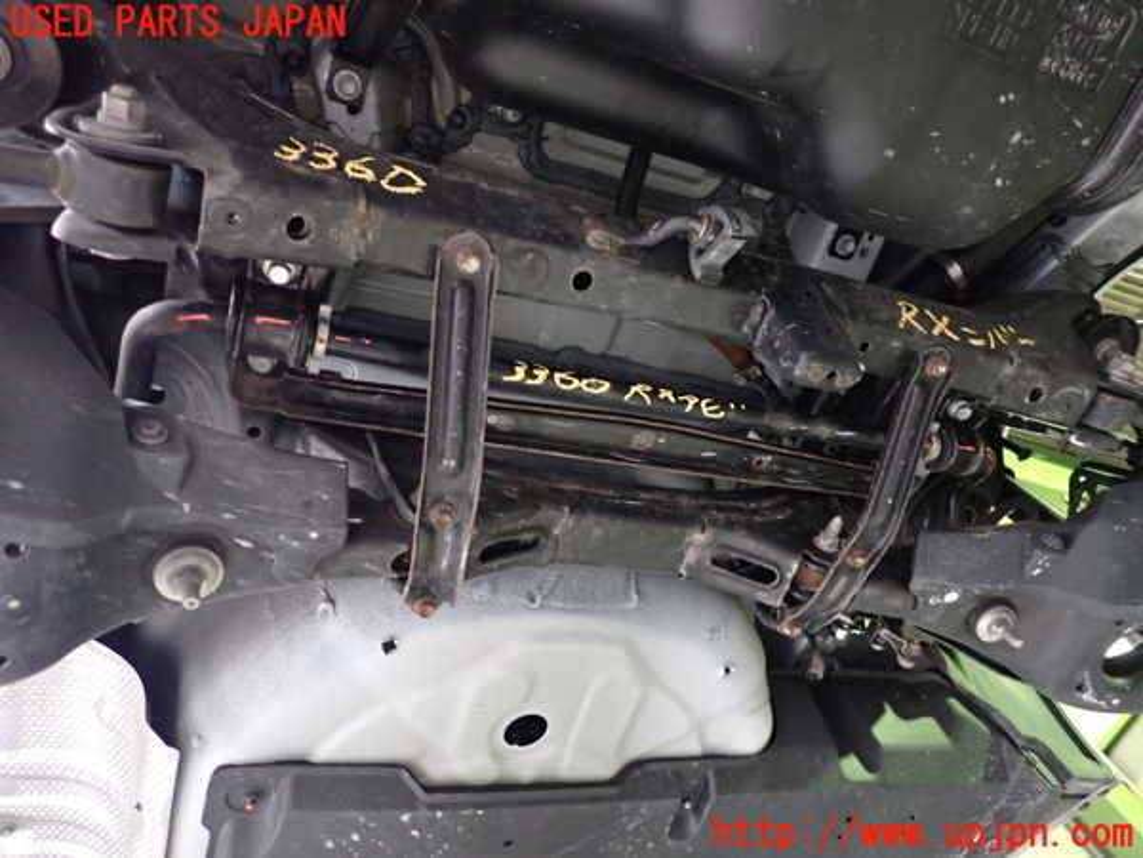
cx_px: 572
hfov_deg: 69.4
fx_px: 825
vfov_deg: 54.9
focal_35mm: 25
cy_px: 429
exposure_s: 1/25
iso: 1000
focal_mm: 4.5
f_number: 2
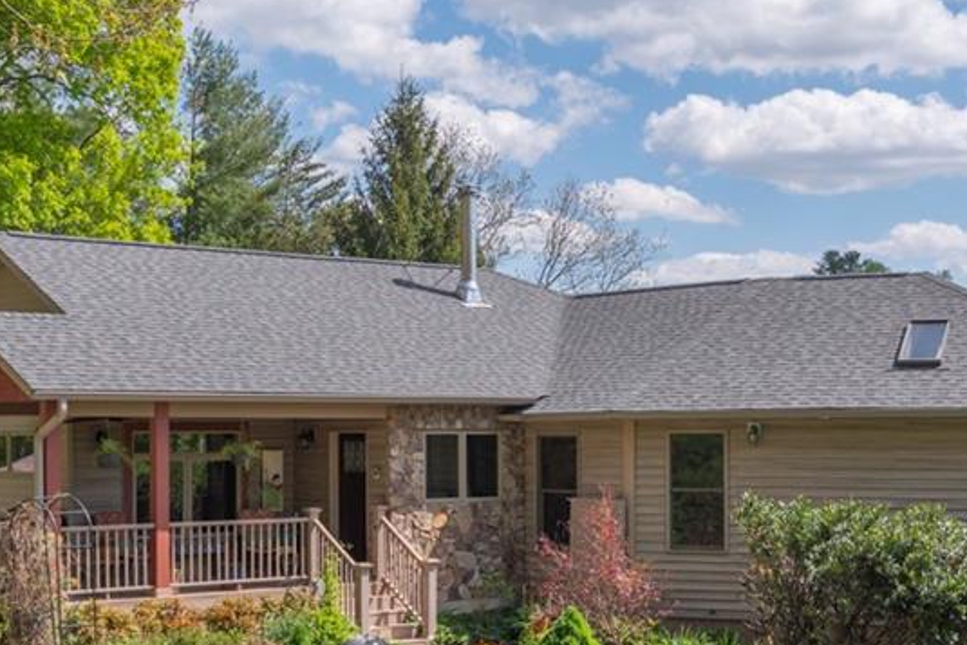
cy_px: 435
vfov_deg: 20.2
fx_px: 1800
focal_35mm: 67
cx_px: 484
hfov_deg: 30.1
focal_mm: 35
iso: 400
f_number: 7.1
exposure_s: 1/2000
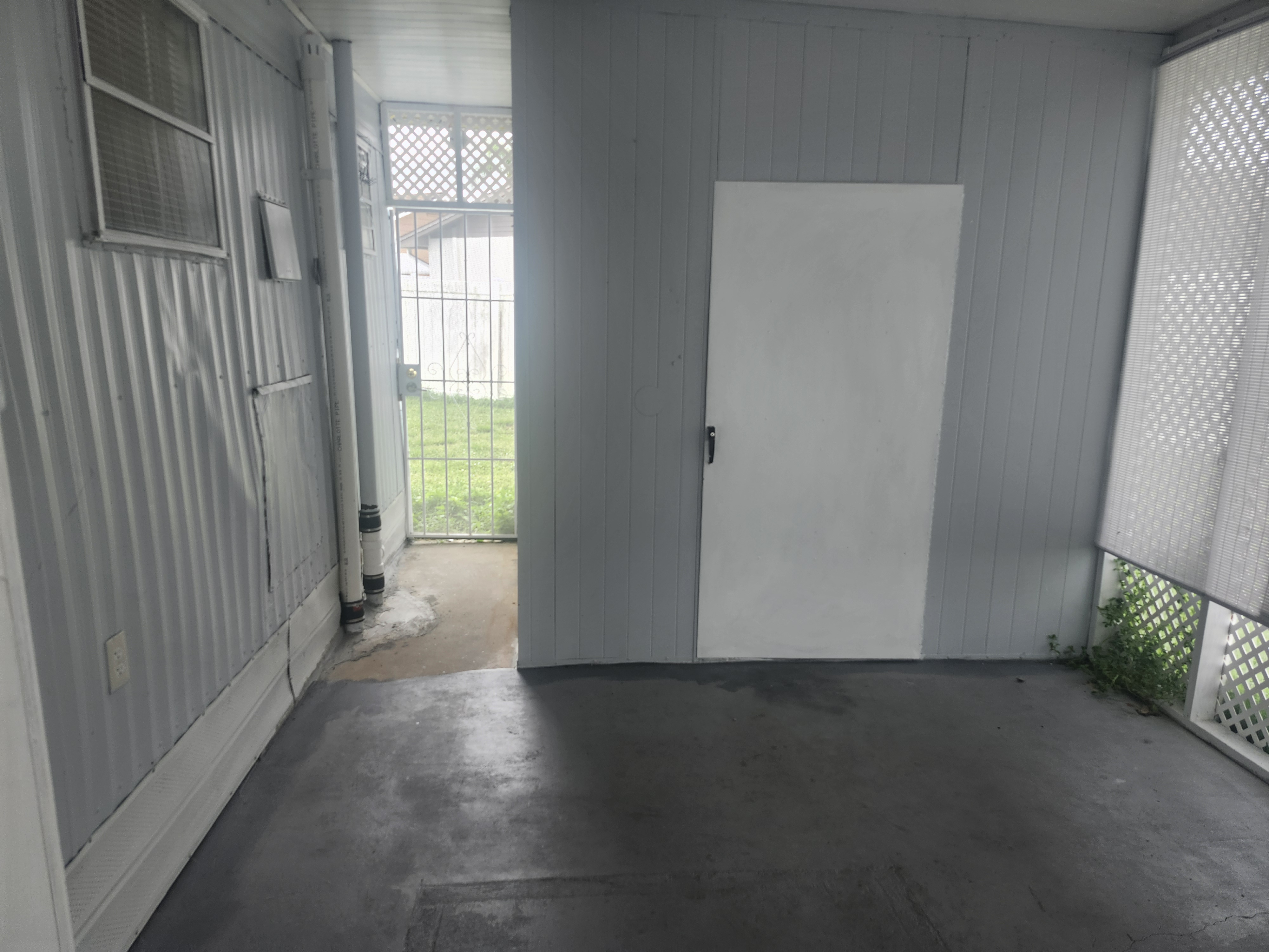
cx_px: 634
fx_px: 843
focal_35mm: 23
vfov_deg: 58.9
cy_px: 476
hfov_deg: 73.9
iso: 32
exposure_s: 1/180
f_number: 1.8
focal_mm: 5.54
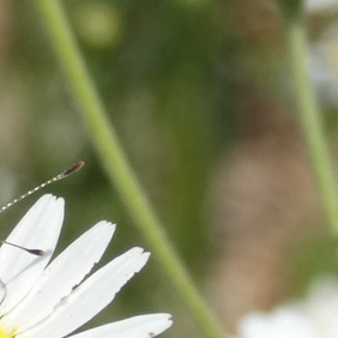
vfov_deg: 6.2
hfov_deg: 6.2
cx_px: -30
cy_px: 234
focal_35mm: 283
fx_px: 3126
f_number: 5.3
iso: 80
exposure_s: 1/200
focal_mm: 25.2
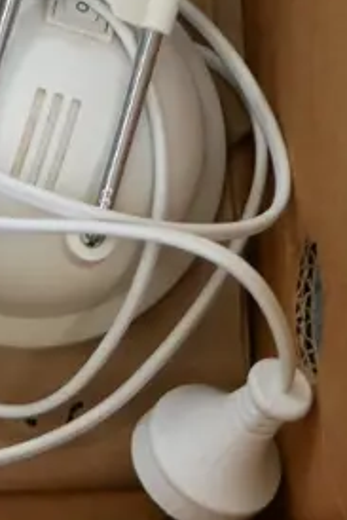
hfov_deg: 5.7
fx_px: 3364
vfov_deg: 8.7
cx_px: -523
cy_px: -139
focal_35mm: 233
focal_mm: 30
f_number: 4.9
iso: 1250
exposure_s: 1/60
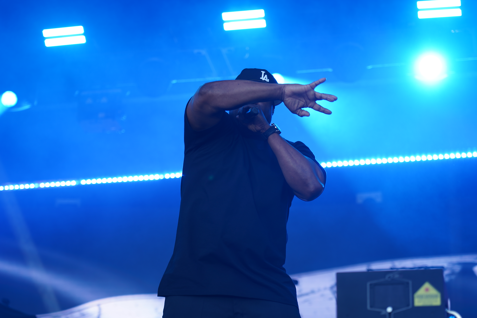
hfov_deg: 19.5
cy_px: 159
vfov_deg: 13.0
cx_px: 238
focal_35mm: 105
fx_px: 1391
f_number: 4
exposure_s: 1/160
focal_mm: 105
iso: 100
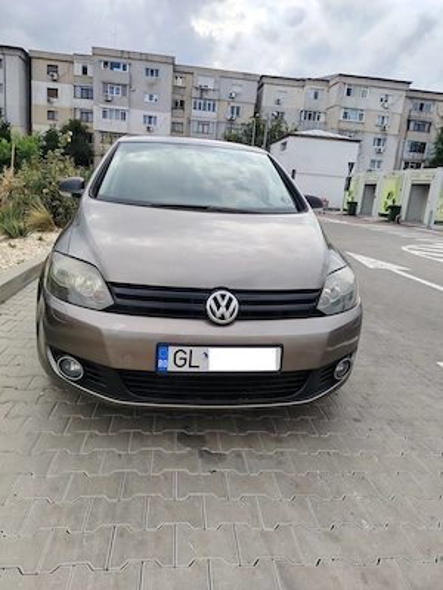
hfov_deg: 56.8
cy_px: 295
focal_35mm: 24
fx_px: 410
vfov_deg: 71.6
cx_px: 222
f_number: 1.75
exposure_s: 1/1012
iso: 101
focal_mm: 5.25
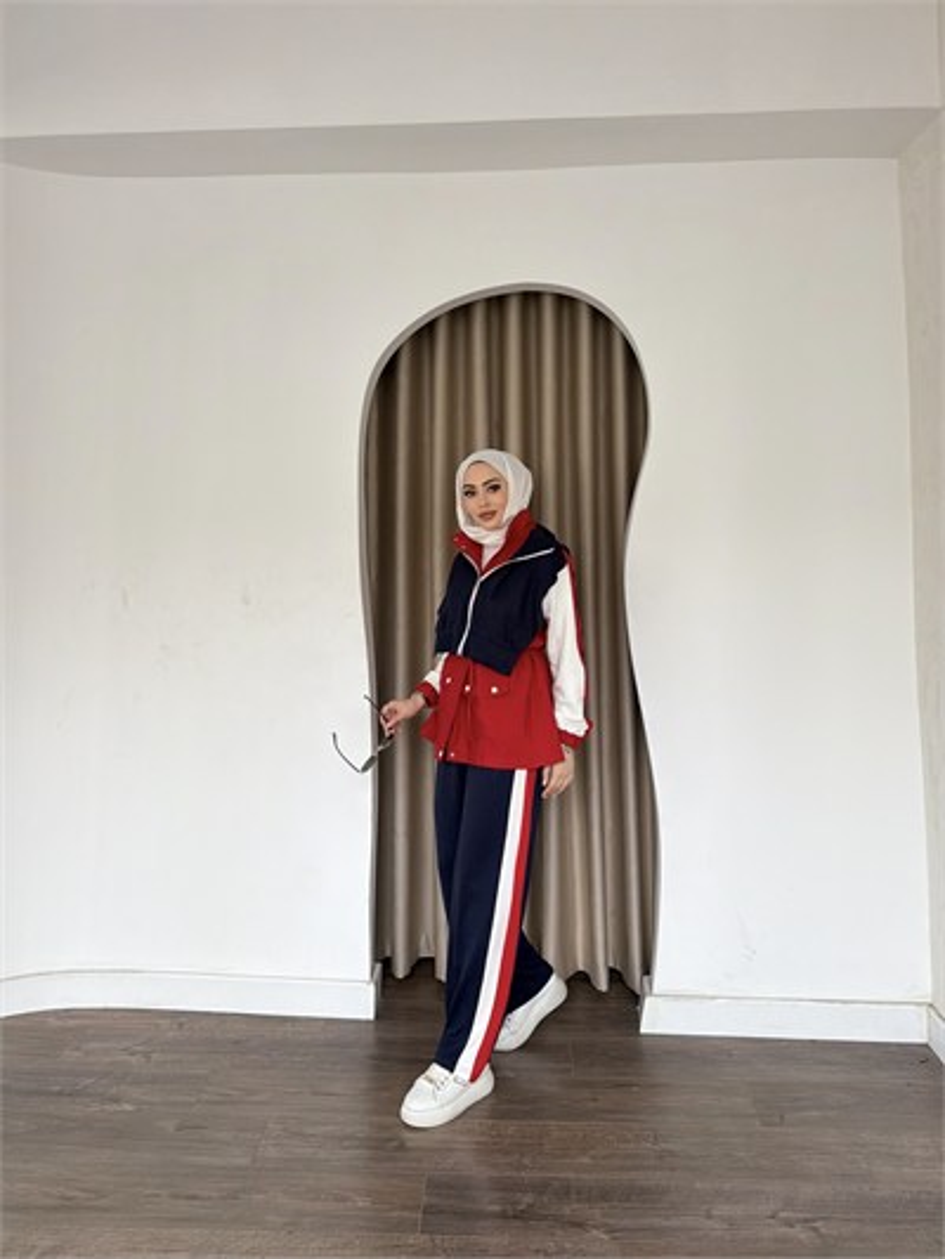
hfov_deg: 56.8
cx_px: 472
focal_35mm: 24
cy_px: 630
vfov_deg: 71.6
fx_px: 873
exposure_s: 1/246
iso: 250
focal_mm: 6.76
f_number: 1.78
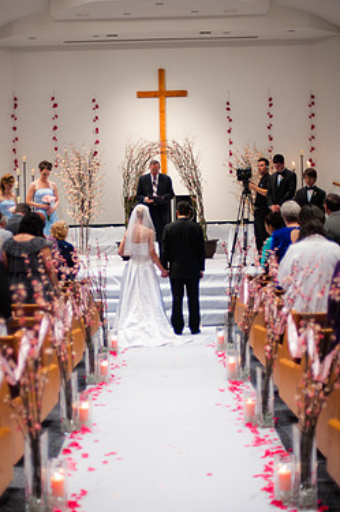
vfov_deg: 33.4
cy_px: 273
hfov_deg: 22.5
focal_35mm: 60
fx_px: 852
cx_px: 140
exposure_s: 1/250
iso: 400
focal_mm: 50
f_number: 1.4
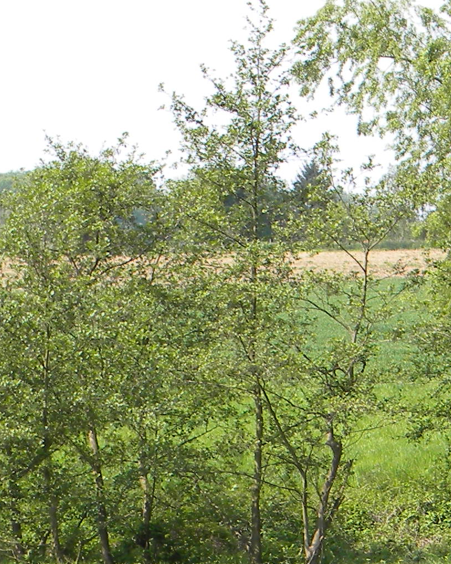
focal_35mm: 164
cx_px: 584
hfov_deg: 9.3
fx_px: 2736
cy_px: 655
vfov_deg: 11.6
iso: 80
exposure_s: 1/369
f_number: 3.9
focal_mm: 8.6
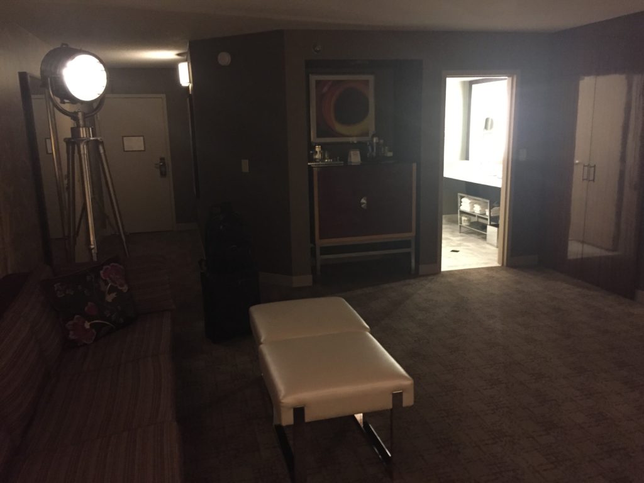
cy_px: 242
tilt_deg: -12.4
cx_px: 322
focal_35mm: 29
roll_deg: +1.4
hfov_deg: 61.7
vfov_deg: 48.2
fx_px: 540
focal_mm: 4.15
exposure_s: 1/15
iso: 320
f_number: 2.2
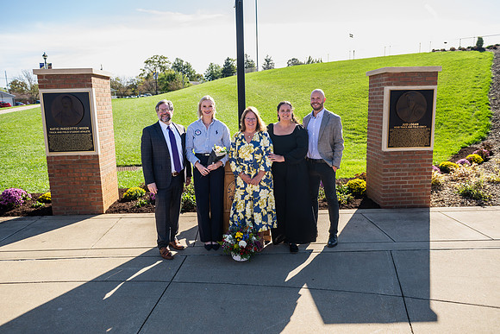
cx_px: 250
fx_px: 389
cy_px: 167
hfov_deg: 65.5
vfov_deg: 46.4
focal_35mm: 28
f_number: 3.5
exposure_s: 1/200
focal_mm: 28
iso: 50
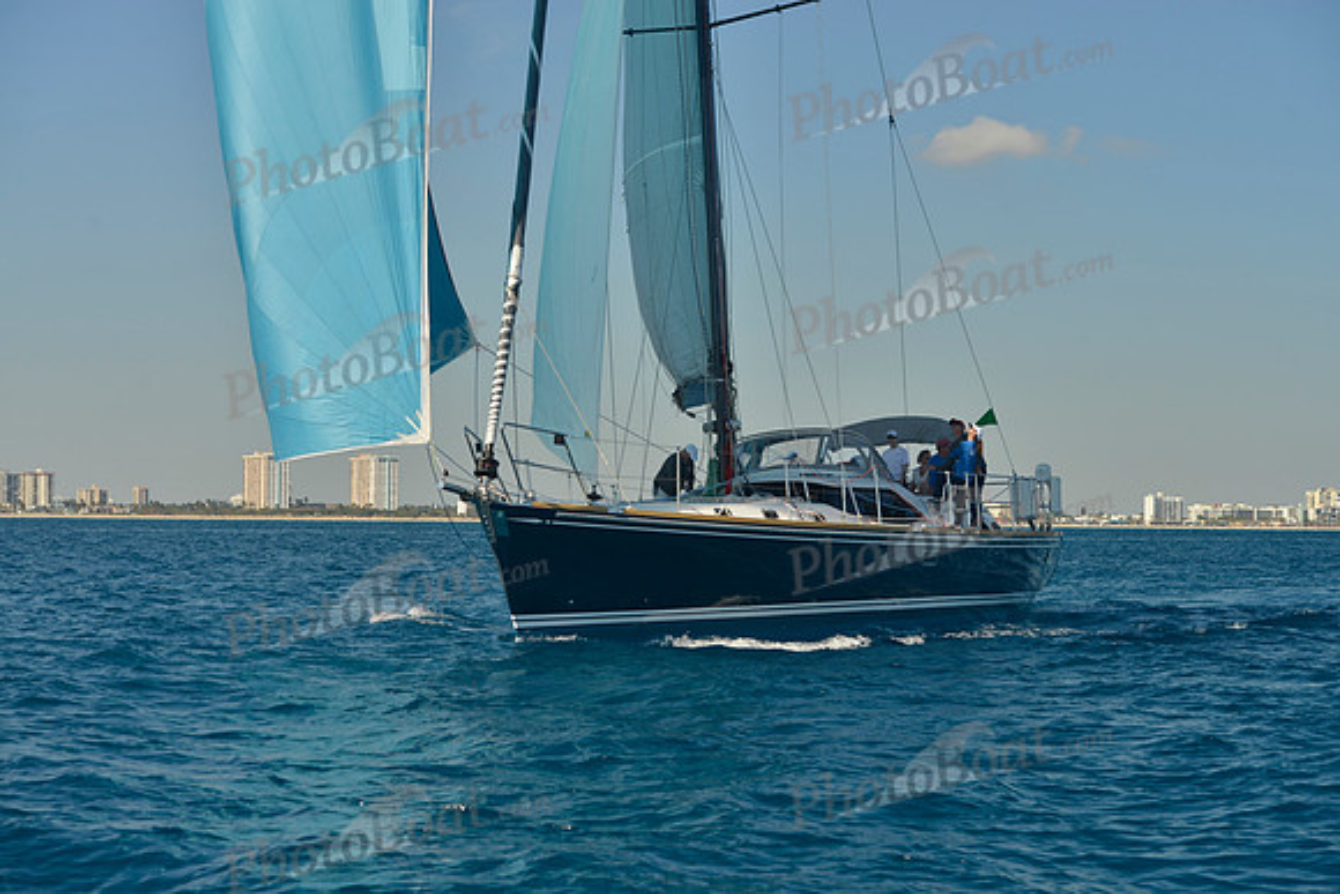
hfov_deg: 28.8
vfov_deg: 19.5
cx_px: 670
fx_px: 2606
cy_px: 447
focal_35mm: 70
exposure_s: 1/500
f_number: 7.1
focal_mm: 70
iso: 200
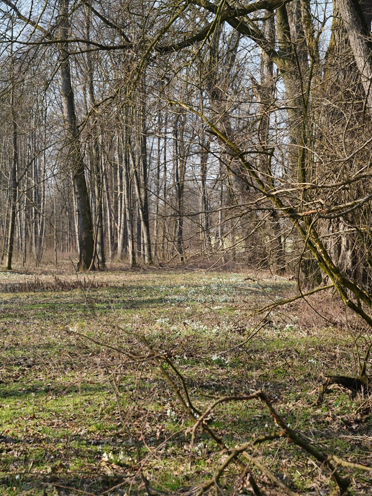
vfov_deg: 27.0
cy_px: 248
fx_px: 1032
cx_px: 186
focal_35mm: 72
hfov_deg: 20.4
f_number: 4.5
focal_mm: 36
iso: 100
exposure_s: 1/200
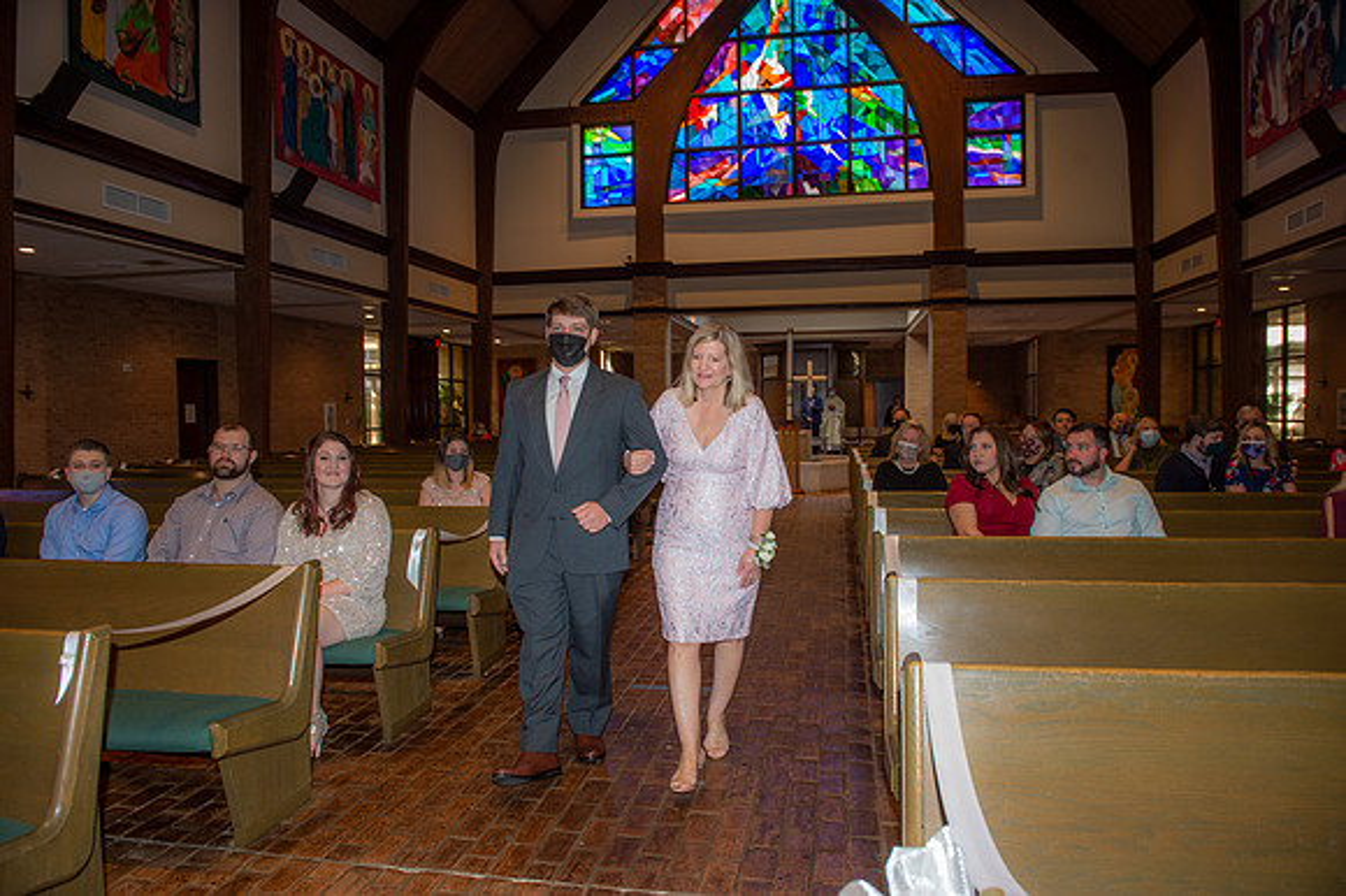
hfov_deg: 73.8
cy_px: 448
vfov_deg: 53.1
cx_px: 673
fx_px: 897
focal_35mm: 24
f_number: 5
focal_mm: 24
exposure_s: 1/100
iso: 640
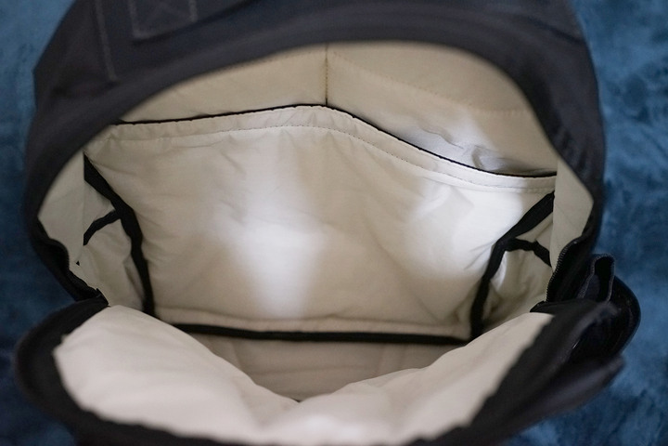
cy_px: 223
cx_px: 334
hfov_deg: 54.4
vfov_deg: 37.9
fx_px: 649
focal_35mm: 35
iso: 4000
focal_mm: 35
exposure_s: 1/80
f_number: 3.5
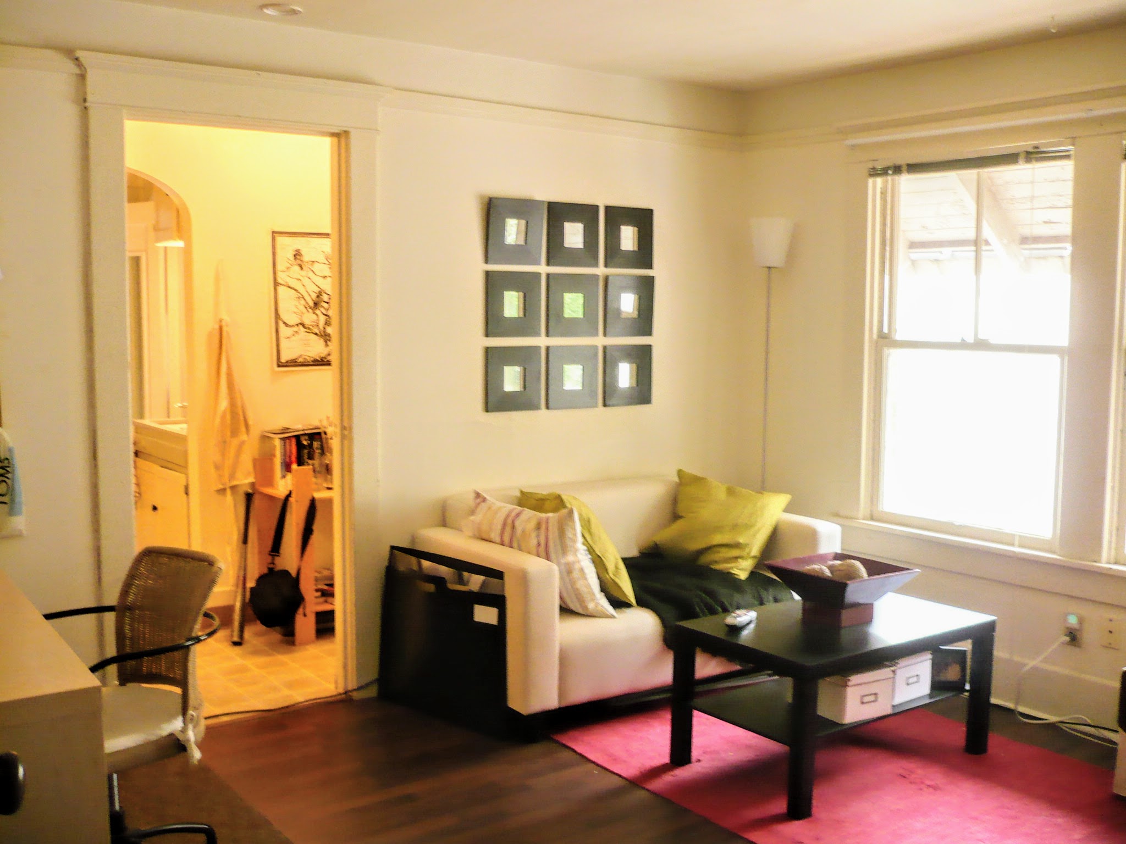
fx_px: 1138
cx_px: 563
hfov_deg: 52.6
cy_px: 422
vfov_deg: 40.7
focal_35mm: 35
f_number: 2.8
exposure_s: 1/20
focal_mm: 5.8
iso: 200
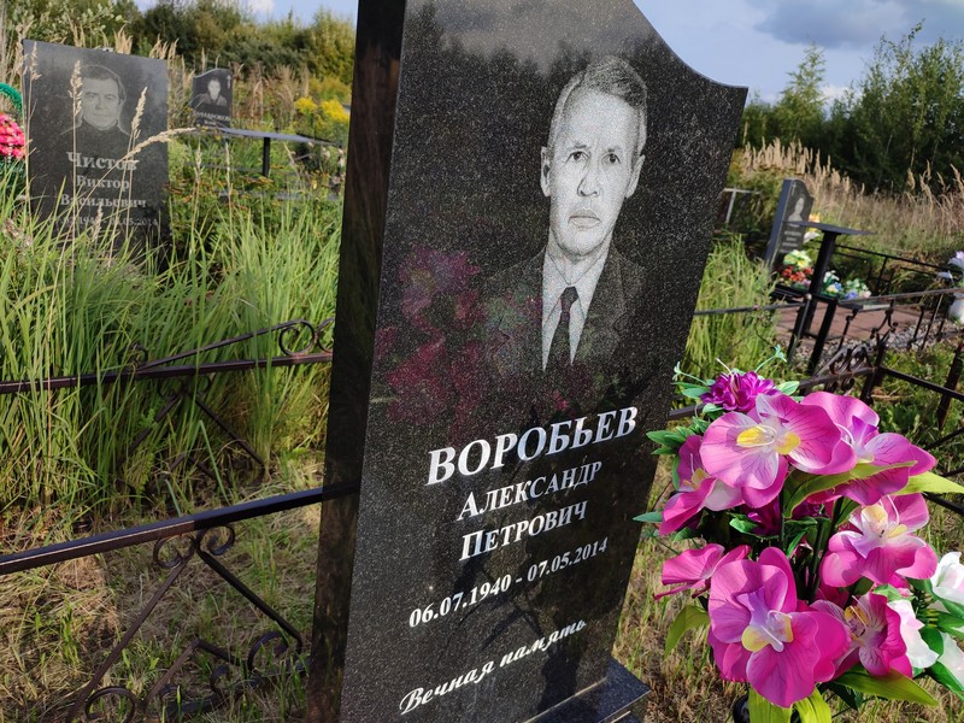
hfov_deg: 69.4
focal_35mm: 25
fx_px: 696
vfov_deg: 54.9
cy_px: 362
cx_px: 482
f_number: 1.9
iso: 50
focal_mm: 6.04
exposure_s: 1/411
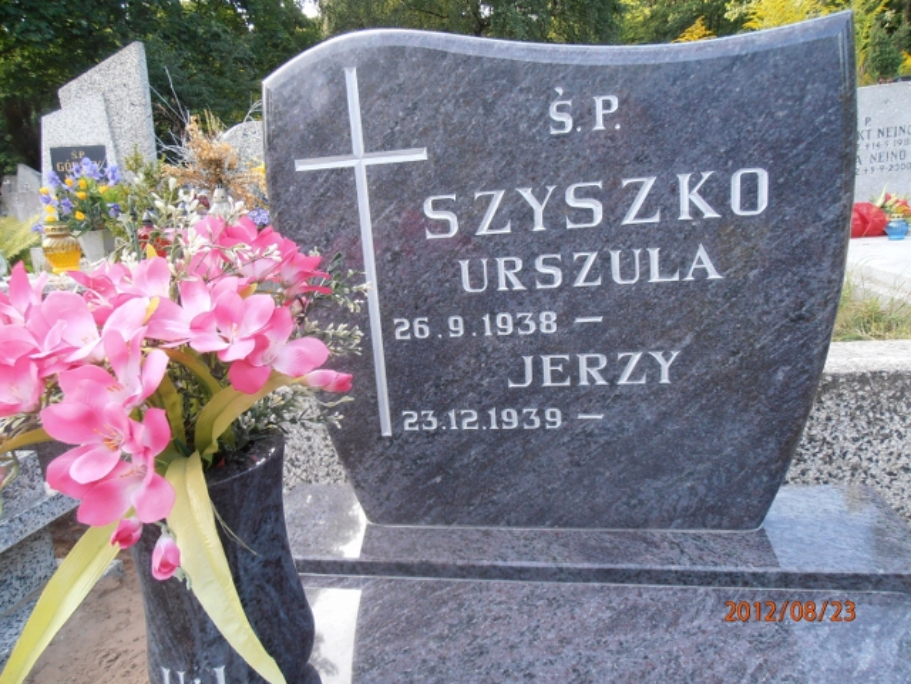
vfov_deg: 56.8
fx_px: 632
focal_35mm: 24
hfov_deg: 71.6
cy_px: 342
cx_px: 456
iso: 80
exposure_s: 1/60
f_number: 3
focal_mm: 4.2
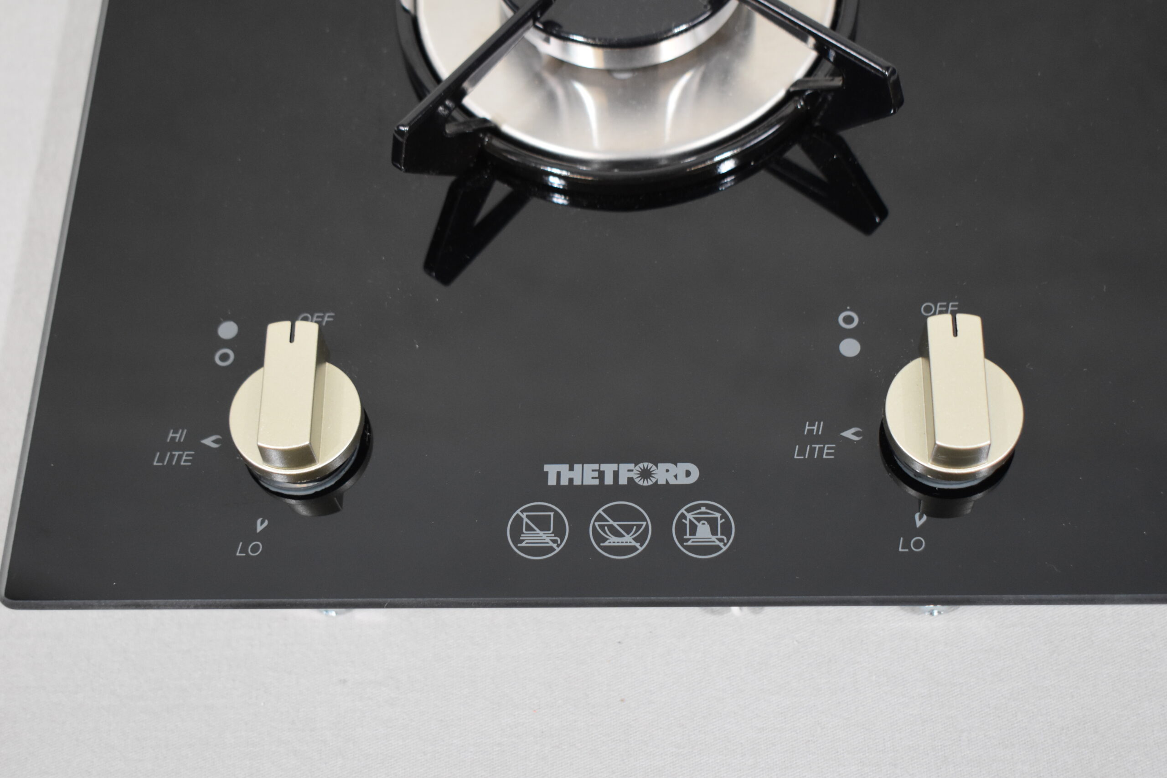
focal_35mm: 54
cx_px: 584
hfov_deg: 36.9
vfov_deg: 25.1
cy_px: 389
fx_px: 1750
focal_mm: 36
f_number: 4.8
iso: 1250
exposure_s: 1/125
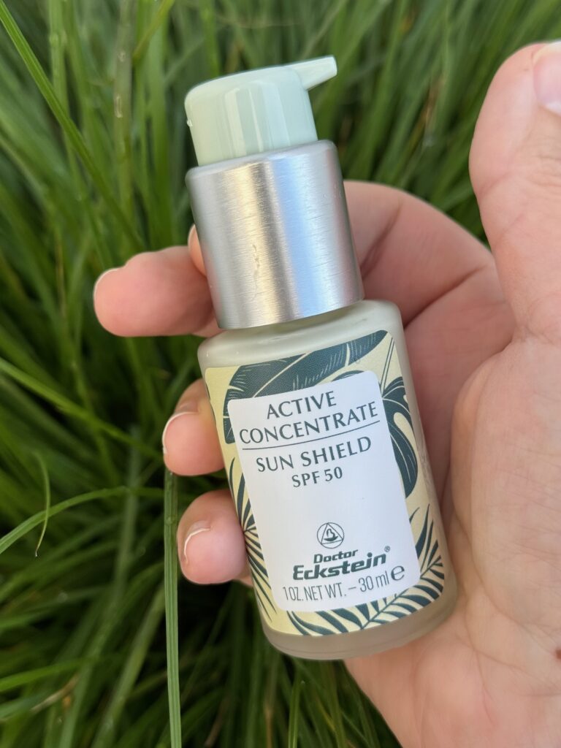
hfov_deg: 30.3
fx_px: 1037
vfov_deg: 39.7
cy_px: 374
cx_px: 280
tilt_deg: -56.1
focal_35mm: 48
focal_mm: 6.76
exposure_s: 1/952
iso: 64
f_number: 1.78
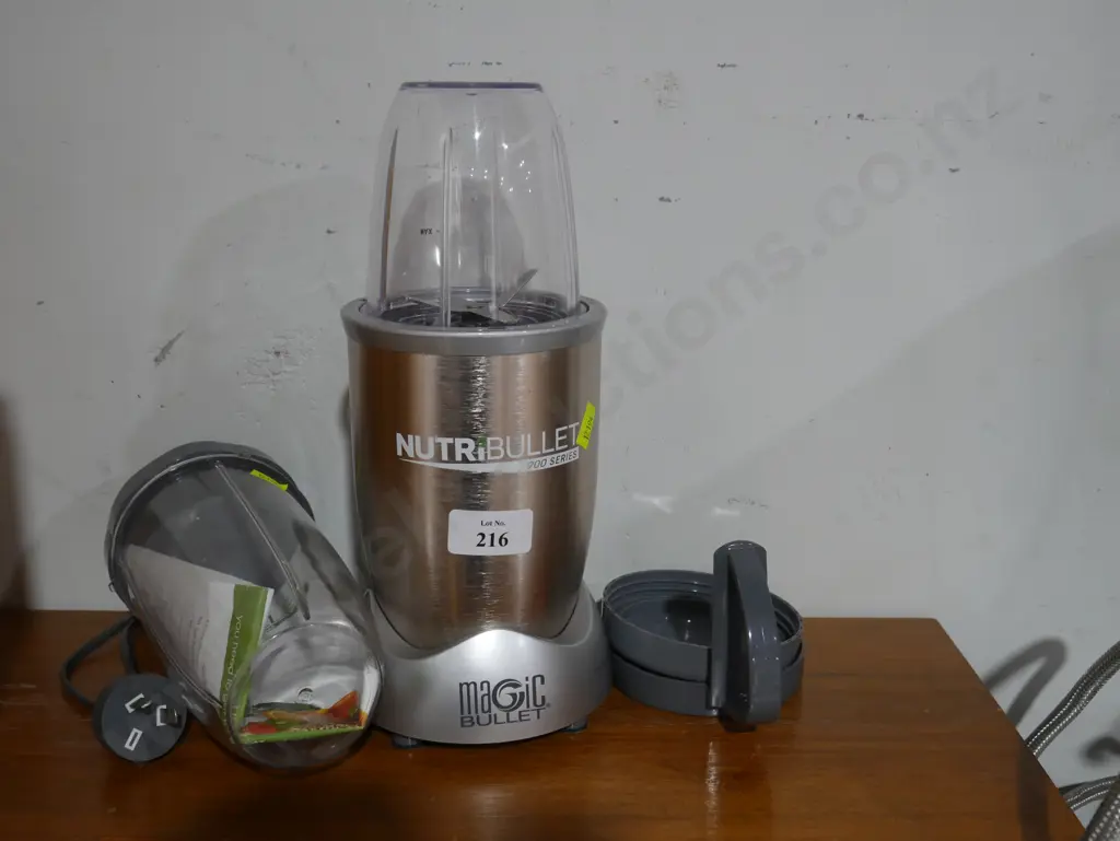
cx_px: 560
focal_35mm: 40
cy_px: 420
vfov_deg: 36.0
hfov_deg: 46.8
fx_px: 1295
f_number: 4.4
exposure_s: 1/60
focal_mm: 20
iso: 640
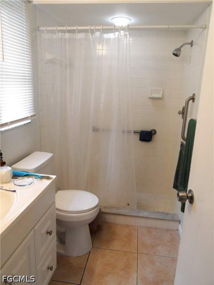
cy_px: 142
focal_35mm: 24
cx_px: 107
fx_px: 198
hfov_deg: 56.9
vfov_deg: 71.6
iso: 160
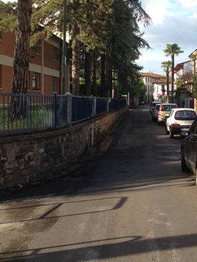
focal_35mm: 54
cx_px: 149
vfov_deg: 35.4
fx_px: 410
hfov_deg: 26.6
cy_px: 100
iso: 50
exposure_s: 1/396
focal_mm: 4.12
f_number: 2.4
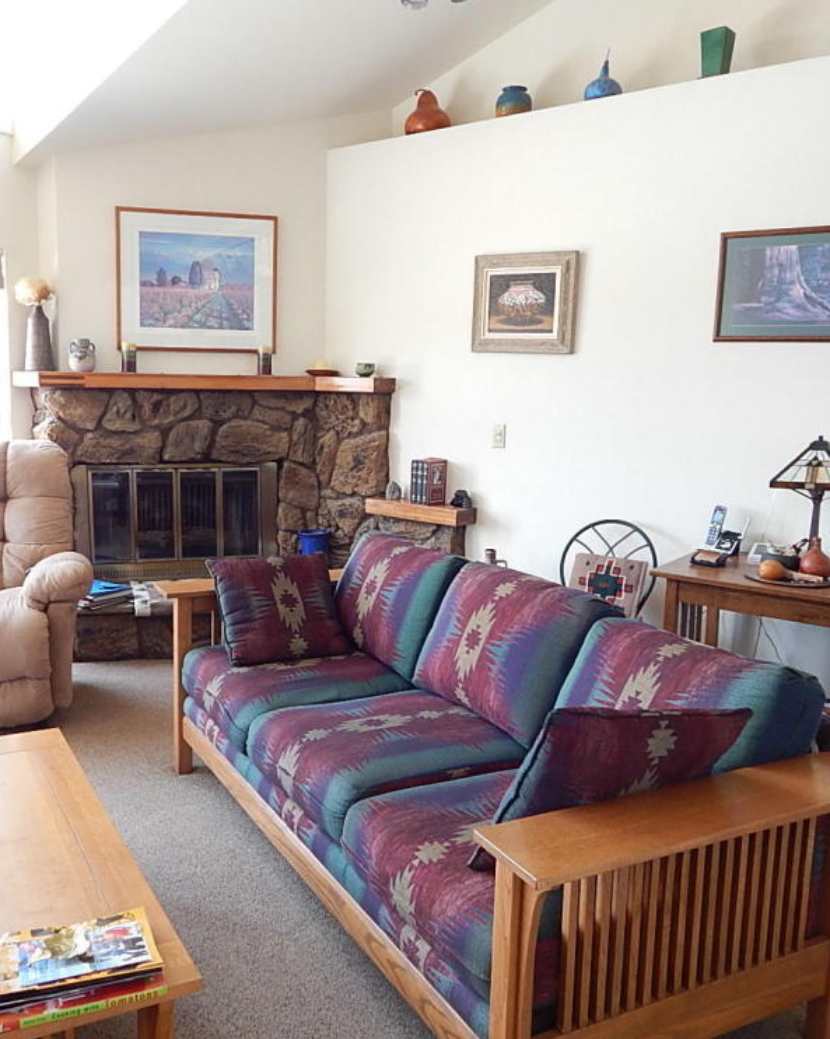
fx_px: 952
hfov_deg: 46.7
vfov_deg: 57.2
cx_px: 316
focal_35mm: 31
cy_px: 520
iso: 200
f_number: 3
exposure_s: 1/30
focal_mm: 4
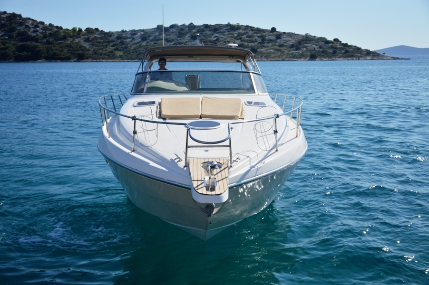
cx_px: 214
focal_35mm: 40
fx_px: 482
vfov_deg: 33.0
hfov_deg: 48.0
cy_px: 142
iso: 100
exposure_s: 1/1600
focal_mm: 27
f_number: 4
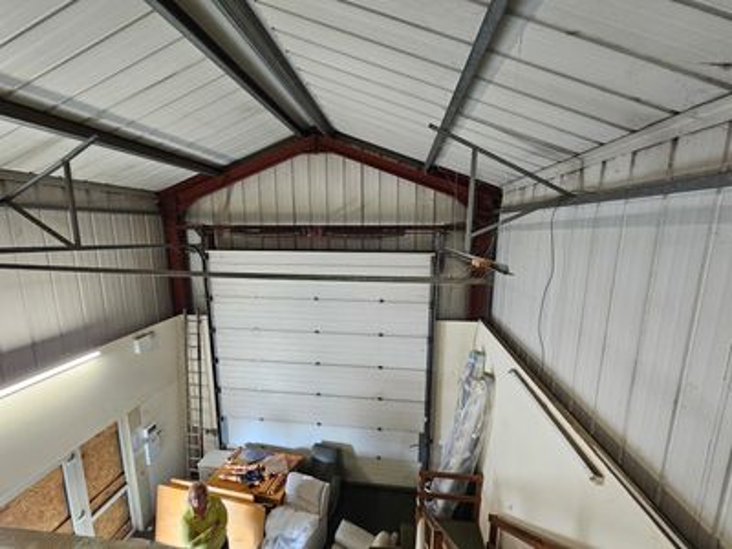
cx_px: 366
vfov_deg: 89.9
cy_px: 274
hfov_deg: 106.2
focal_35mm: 13
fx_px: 275
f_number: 2.2
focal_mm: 2.2
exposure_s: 1/50
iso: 400
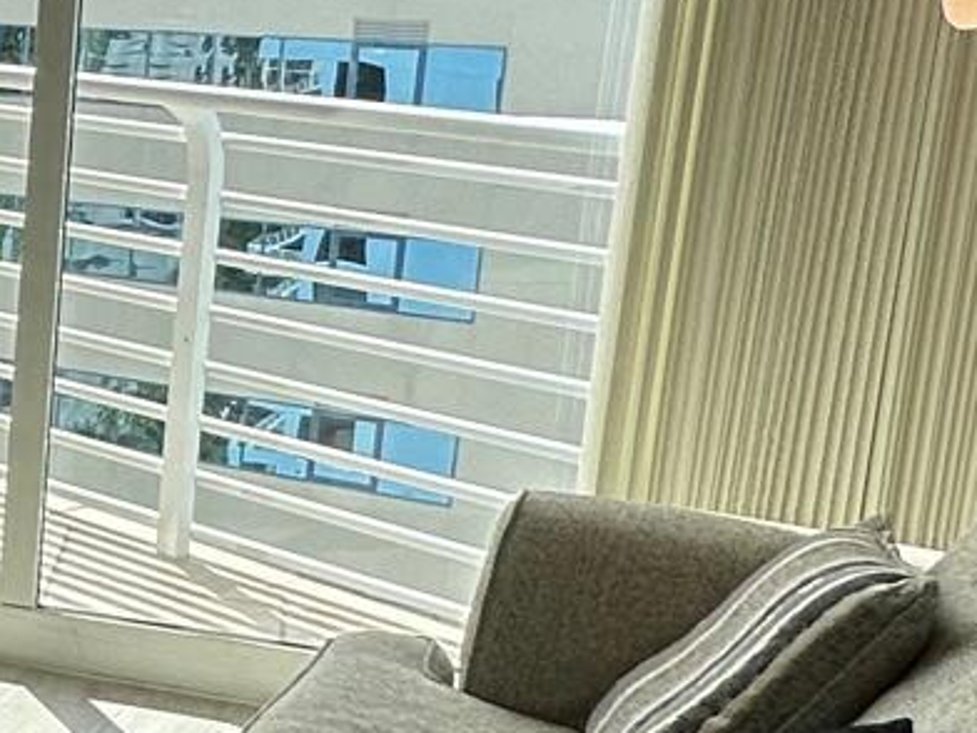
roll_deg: +0.9
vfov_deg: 20.4
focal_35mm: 72
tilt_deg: -13.2
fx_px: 2032
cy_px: 272
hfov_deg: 19.3
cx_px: -840
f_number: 2.2
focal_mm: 2.22
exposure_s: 1/626
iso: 40
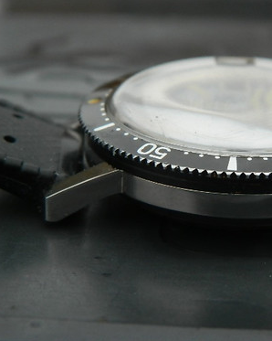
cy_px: 170
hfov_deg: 13.9
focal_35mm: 110
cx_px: 225
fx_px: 1108
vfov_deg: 17.5
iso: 140
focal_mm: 15.1
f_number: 4.2
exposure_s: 1/30
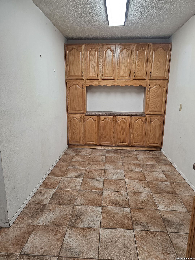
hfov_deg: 58.9
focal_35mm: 23
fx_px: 173
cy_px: 130
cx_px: 98
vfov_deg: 73.9
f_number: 1.7
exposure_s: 1/120
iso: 160
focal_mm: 6.3
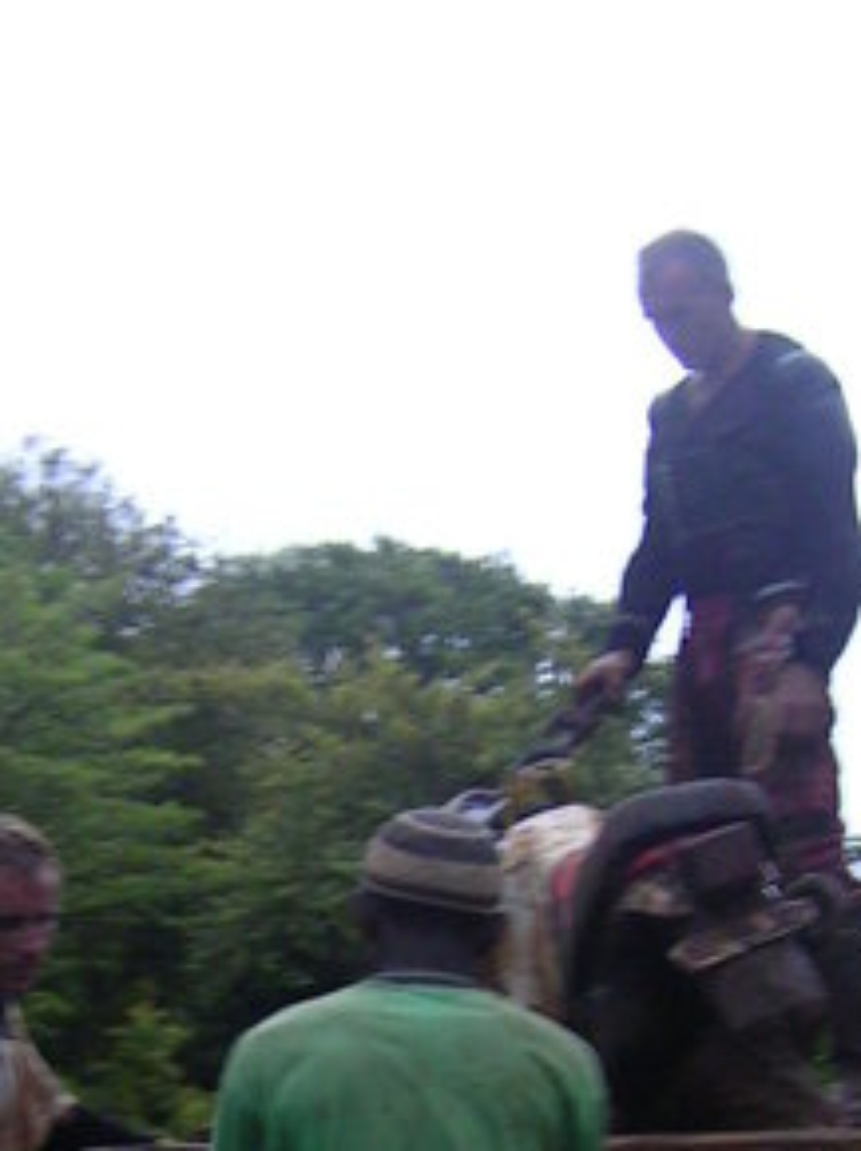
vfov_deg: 21.6
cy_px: 1175
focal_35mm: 87
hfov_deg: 16.9
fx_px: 2890
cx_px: 212
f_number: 2.8
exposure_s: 1/22.5
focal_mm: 5.6
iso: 100
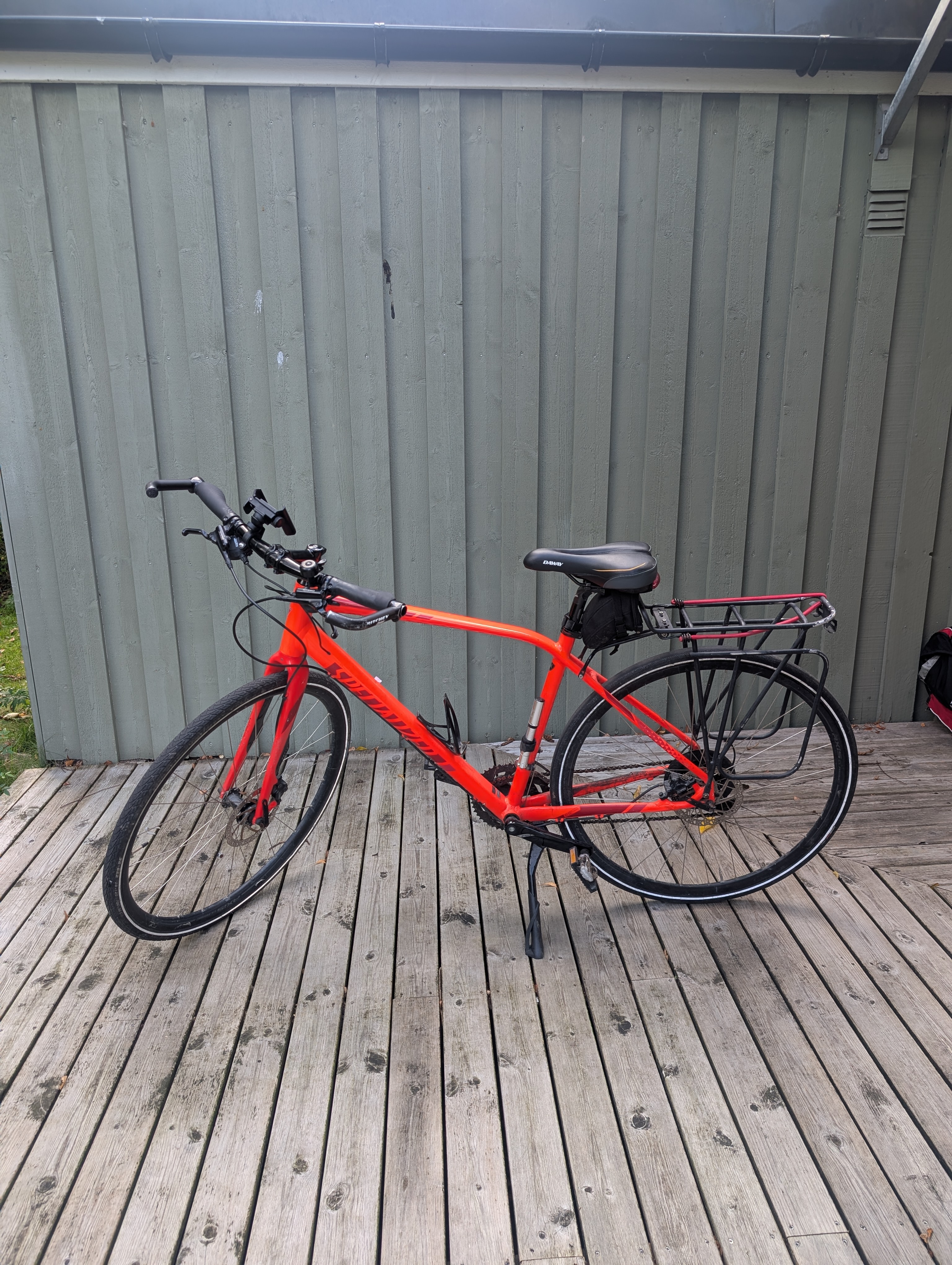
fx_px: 878
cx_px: 476
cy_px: 632
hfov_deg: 56.9
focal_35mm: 24
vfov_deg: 71.5
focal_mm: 6.9
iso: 19
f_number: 1.68
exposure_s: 1/68.5
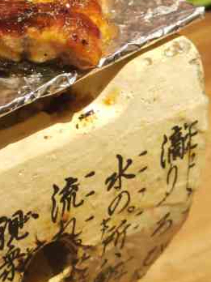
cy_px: 54
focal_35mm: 134
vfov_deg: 14.6
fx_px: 1089
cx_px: -55
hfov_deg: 10.8
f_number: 2
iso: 249
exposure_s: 1/50
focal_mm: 8.16
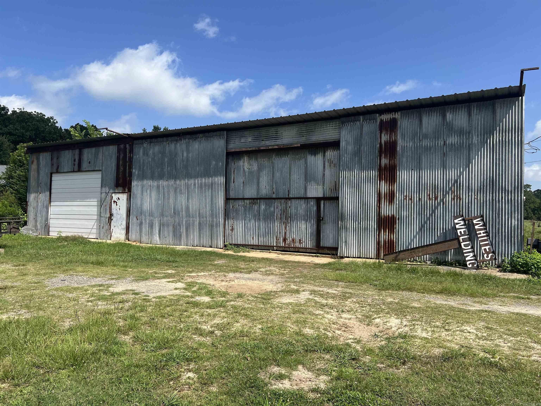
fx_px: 406
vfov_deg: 53.1
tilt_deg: +4.1
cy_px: 203
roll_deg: -0.8
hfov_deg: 67.3
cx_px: 270
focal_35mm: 26
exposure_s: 1/3968
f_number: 1.5
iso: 50
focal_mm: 5.7
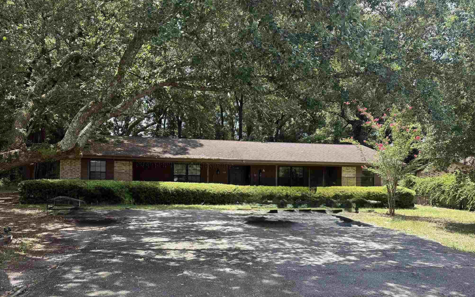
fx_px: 337
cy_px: 170
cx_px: 235
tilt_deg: +1.7
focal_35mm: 26
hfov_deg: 70.4
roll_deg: -1.1
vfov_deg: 47.4
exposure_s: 1/735
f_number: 1.78
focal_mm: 6.76
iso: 80
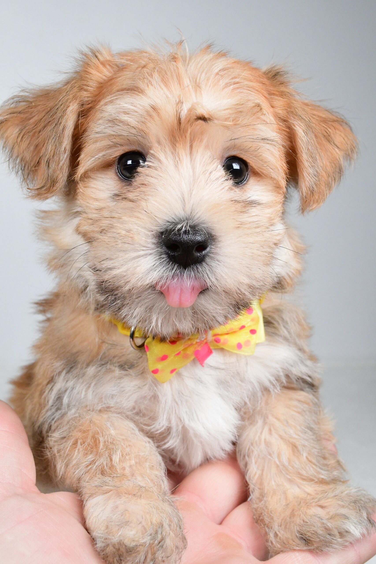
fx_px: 658
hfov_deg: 31.9
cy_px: 282
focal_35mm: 42
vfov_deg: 46.4
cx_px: 188
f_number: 10
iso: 5000
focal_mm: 28
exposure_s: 1/1250
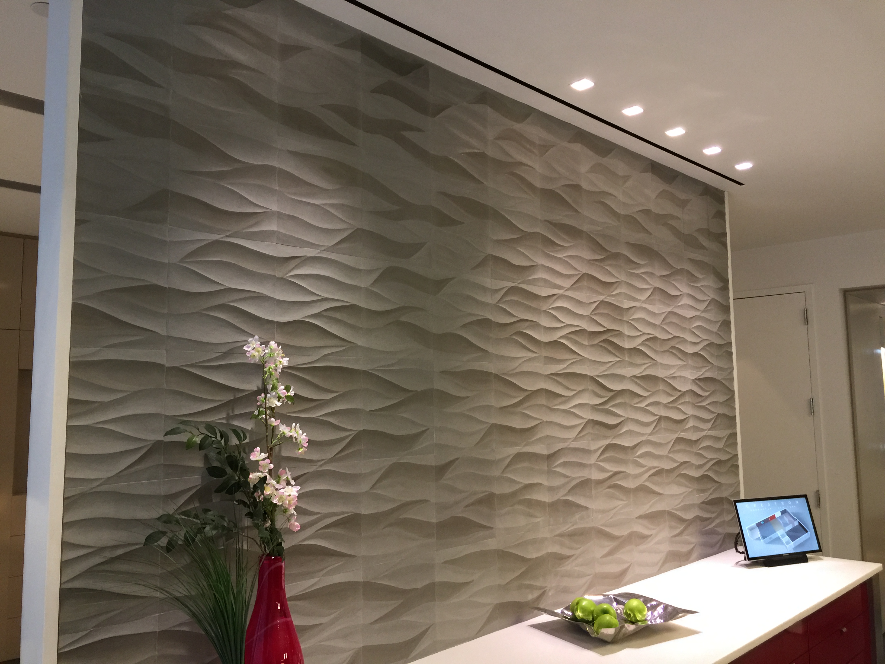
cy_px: 332
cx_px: 442
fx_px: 741
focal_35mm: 29
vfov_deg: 48.2
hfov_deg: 61.7
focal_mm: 4.15
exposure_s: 1/15
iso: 80
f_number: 2.2
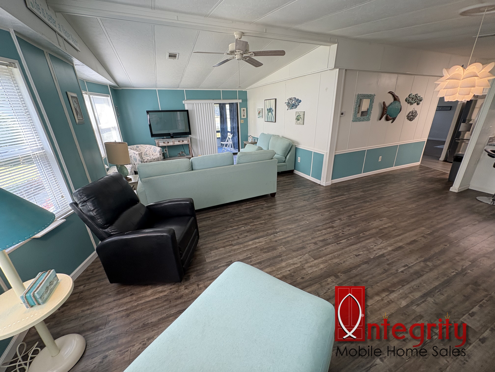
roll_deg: +2.5
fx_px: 200
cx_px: 248
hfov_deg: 102.1
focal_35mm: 14
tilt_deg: -18.8
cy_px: 186
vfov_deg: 85.7
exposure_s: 1/60
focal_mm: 2.22
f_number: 2.2
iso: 160
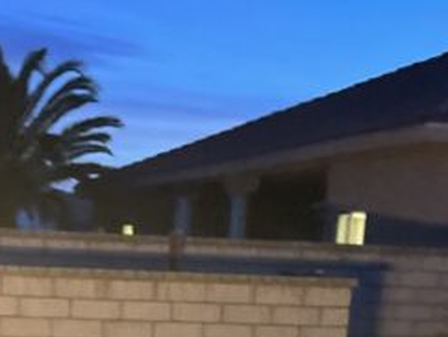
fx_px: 1425
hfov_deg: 17.4
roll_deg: +1.8
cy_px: 587
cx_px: -20
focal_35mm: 110
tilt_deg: -15.1
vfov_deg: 12.4
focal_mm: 5.7
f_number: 1.5
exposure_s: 1/30
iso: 640
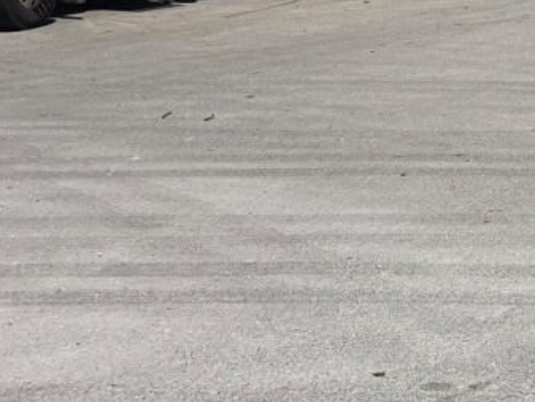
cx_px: 573
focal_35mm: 85
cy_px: 11
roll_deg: -0.4
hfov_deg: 21.9
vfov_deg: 17.0
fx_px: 1314
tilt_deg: -7.6
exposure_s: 1/1412
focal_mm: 4
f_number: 1.8
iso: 20
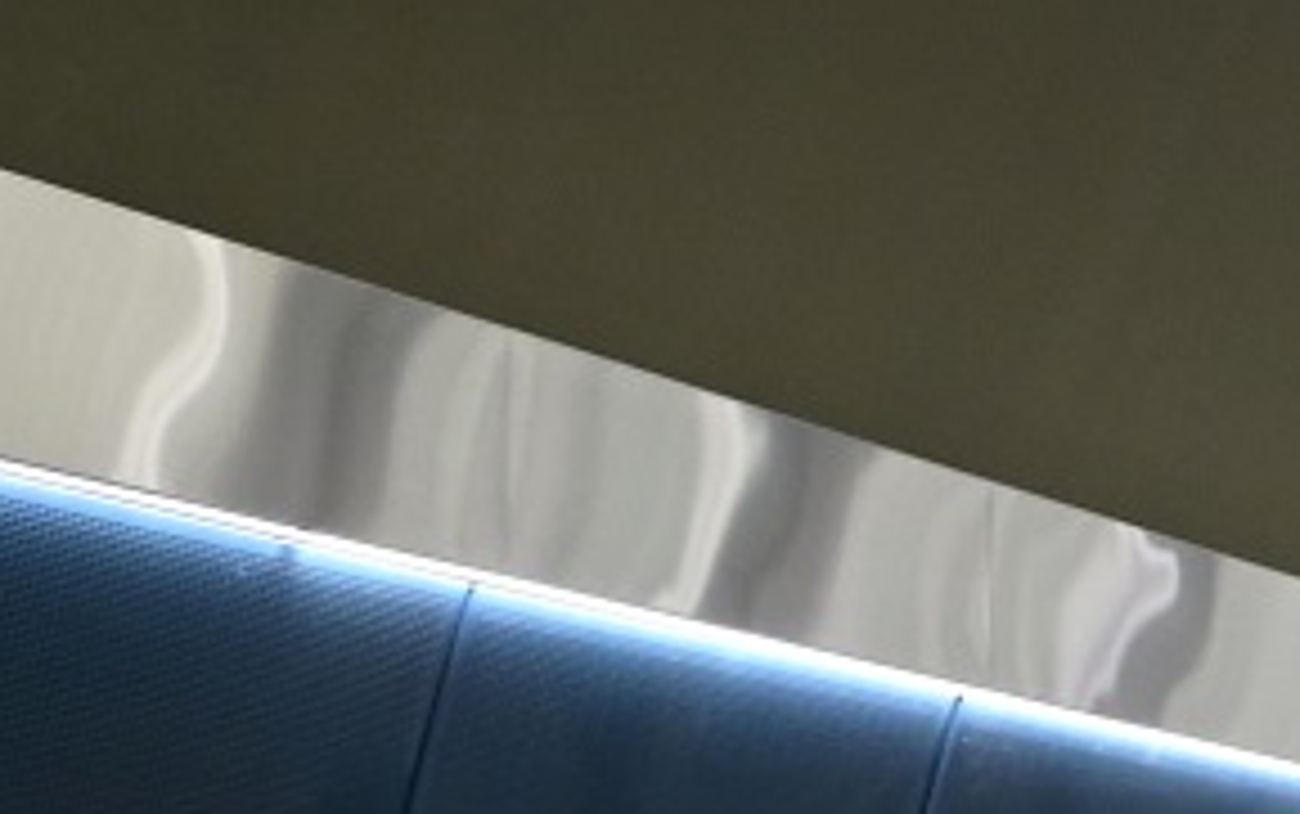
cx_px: 3990
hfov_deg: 9.5
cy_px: 1223
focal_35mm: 169
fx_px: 5991
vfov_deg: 7.6
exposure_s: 1/80
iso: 2000
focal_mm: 24
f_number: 5
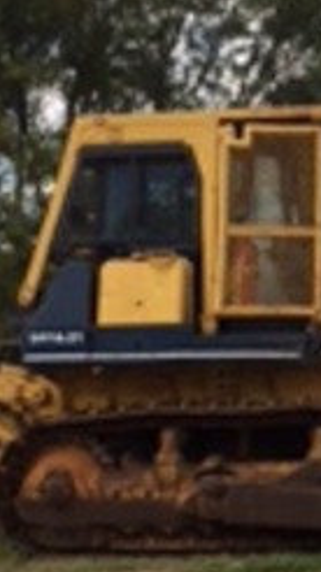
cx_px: 298
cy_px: 284
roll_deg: +0.2
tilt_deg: +0.4
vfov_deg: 27.5
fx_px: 1168
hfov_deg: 15.4
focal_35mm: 77
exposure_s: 1/775
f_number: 2.2
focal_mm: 4.15
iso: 32
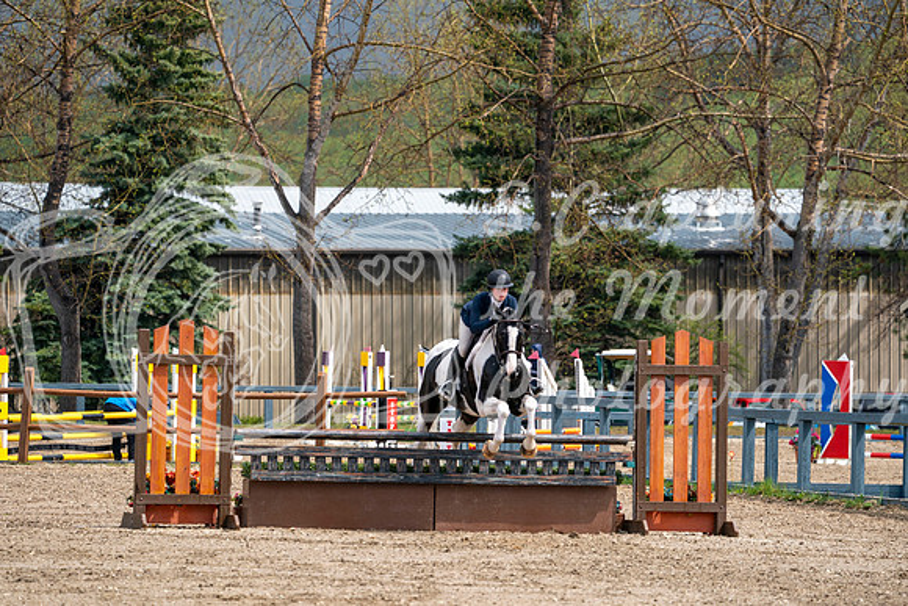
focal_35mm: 268
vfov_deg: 5.1
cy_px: 303
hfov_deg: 7.7
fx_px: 6761
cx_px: 454
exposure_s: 1/1250
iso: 400
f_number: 5.6
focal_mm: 268
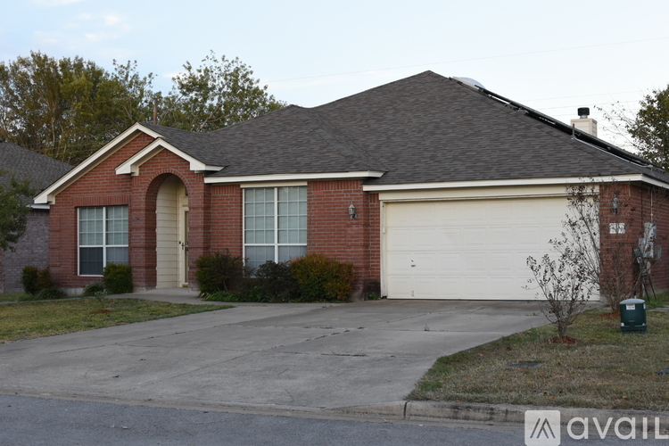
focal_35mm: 52
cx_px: 334
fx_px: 976
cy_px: 223
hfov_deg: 37.9
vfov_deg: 25.8
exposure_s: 1/400
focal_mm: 35
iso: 900
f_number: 5
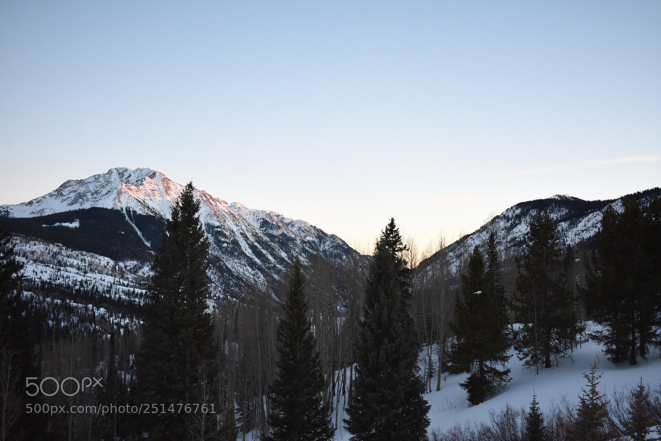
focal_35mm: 34
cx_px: 330
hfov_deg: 55.1
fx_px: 633
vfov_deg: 38.4
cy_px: 220
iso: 1000
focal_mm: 23
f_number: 4.5
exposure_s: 1/250
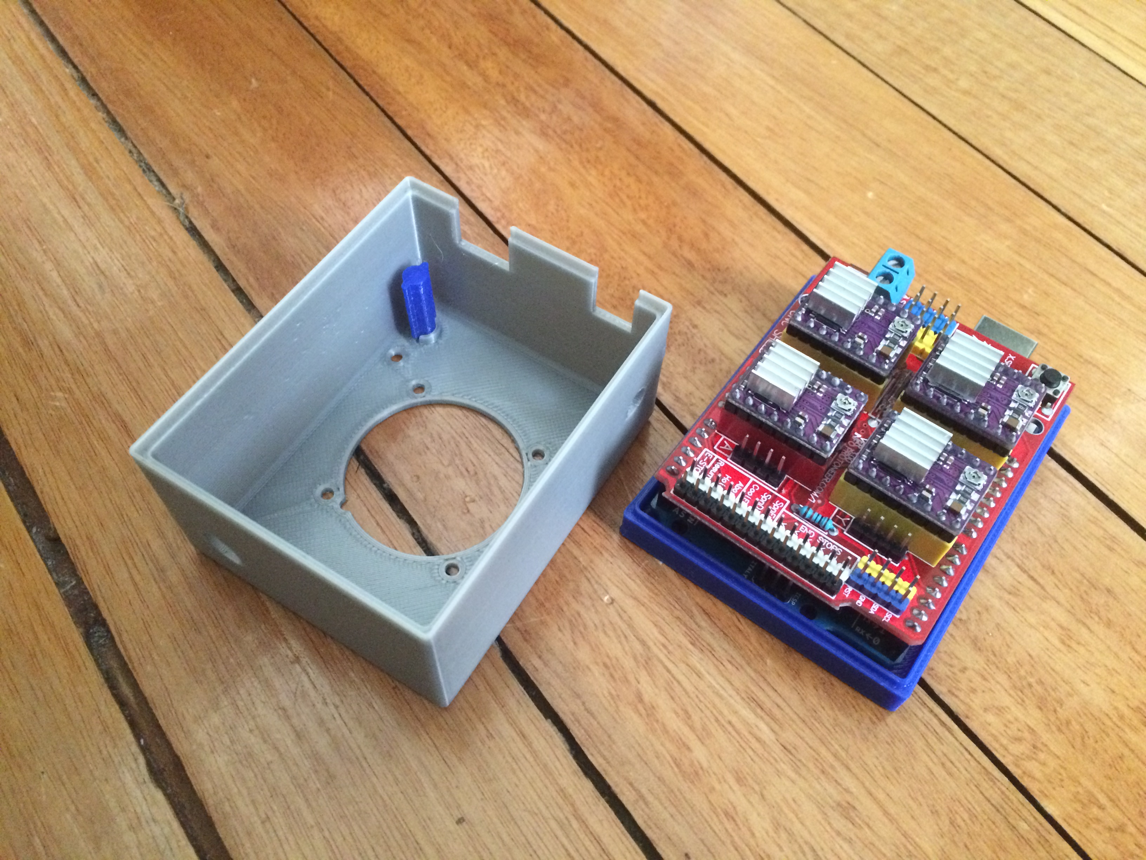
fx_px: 960
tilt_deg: -57.6
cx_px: 573
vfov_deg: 48.2
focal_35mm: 29
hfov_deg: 61.7
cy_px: 430
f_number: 2.2
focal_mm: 4.15
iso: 400
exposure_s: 1/15
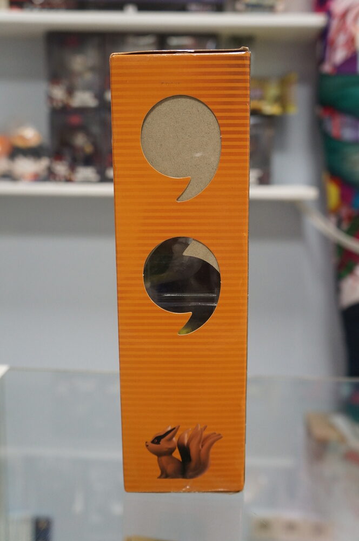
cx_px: 180
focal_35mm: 36
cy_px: 270
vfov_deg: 53.2
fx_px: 540
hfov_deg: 36.8
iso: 1250
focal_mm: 24
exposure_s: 1/60
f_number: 4
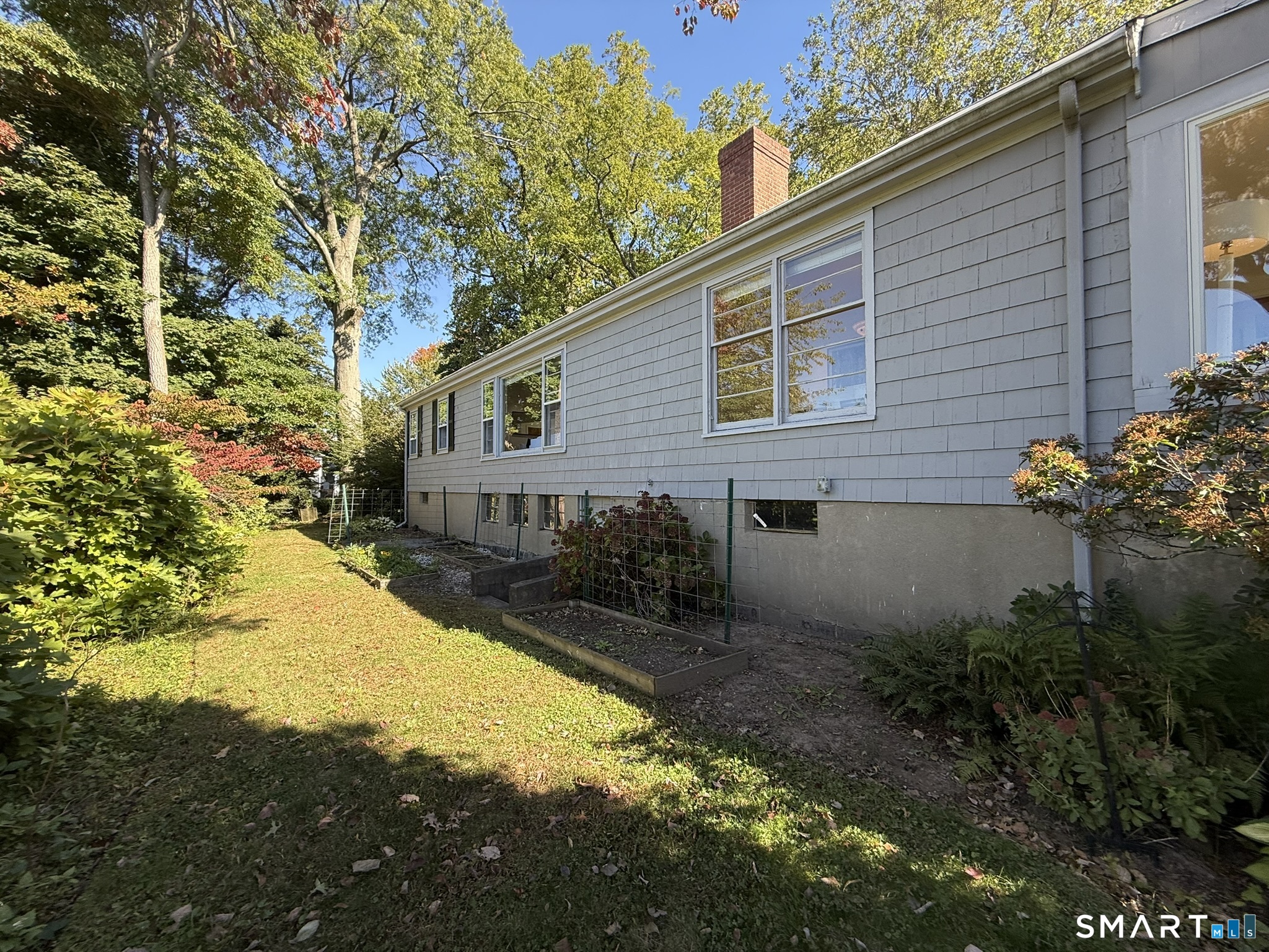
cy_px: 476
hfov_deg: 102.1
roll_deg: -0.6
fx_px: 513
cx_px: 634
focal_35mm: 14
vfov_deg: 85.7
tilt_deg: +1.6
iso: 64
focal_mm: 2.22
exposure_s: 1/312
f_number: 2.2
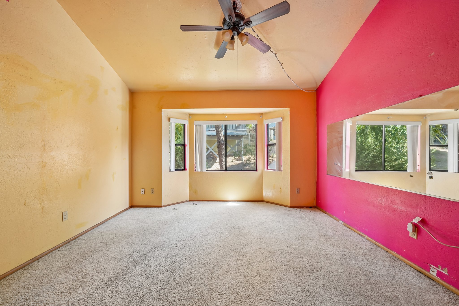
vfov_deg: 85.4
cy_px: 153
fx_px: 166
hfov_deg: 108.3
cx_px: 230
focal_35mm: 13
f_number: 8
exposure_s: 1/13
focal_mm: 13
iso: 400
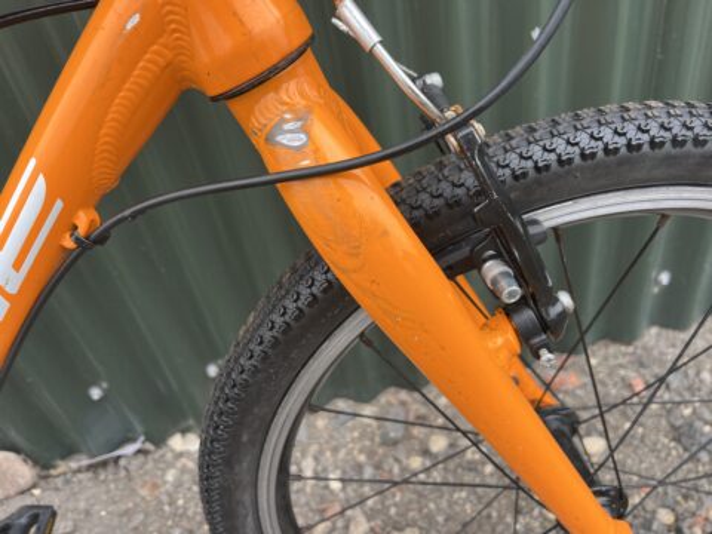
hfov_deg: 67.3
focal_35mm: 26
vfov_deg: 53.1
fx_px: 535
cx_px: 356
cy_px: 267
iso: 50
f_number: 1.6
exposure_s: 1/445
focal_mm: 5.1
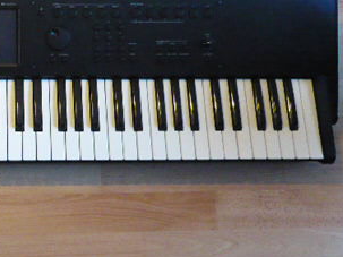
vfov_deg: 19.9
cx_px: -17
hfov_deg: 24.8
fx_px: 733
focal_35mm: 74
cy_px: 100
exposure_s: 1/60
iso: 800
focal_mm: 5.8
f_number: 2.8
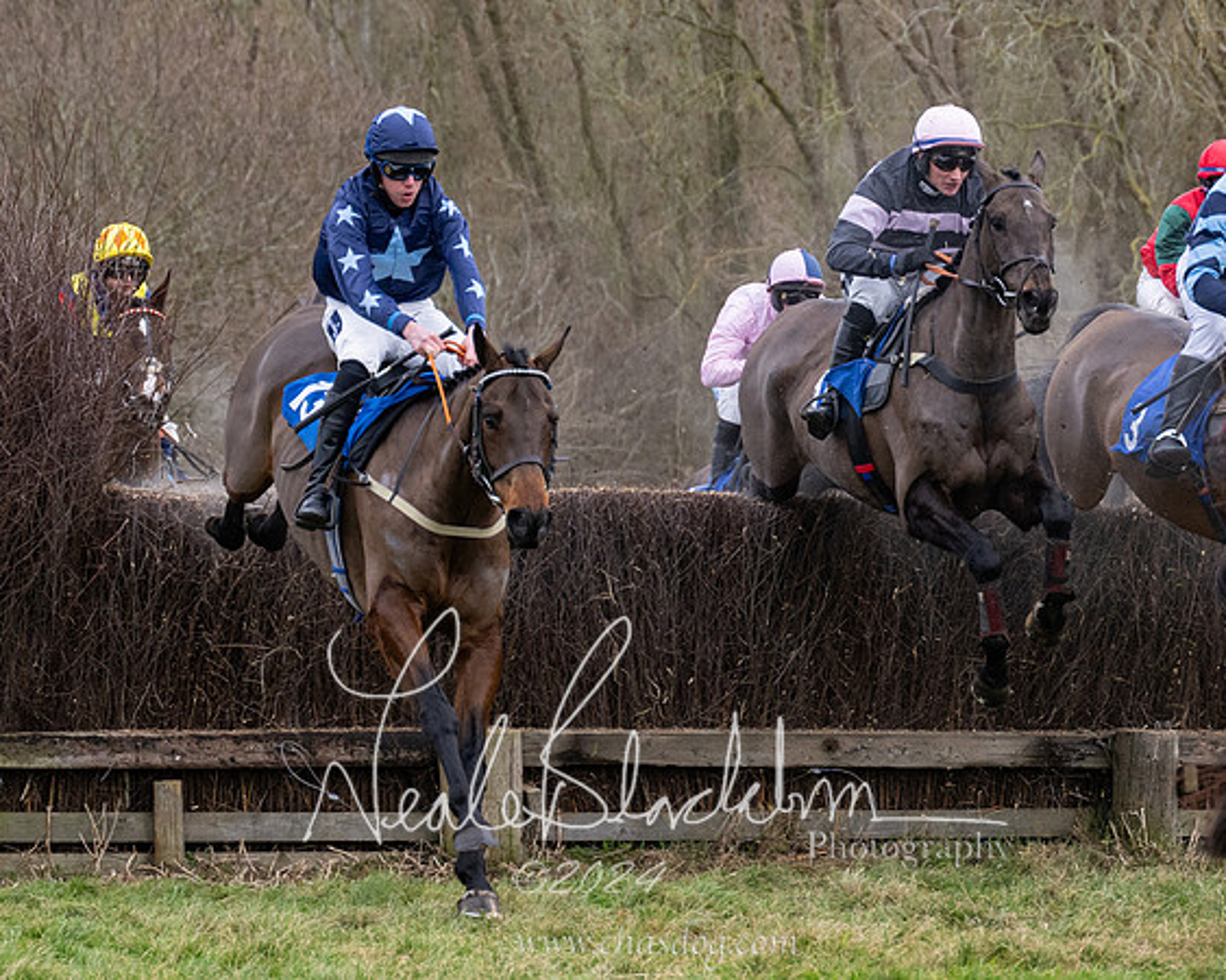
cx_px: 789
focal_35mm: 209
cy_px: 470
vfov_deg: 7.4
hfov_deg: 9.2
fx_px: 7575
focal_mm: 98
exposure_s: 1/1250
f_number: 4
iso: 800
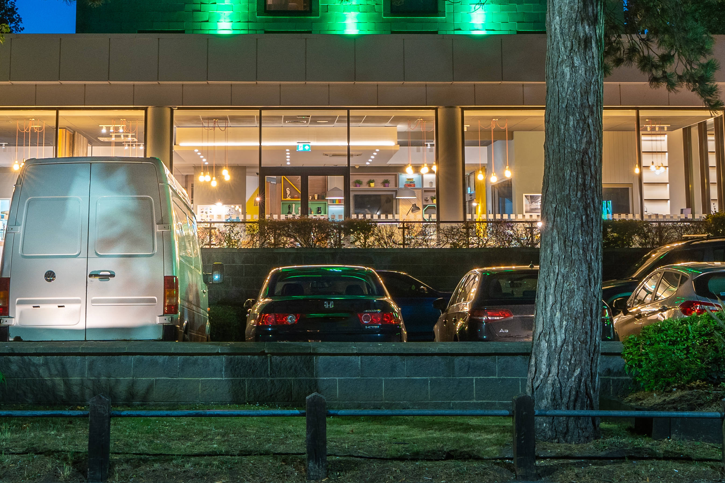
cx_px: 418
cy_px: -24
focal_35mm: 68
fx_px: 1369
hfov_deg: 29.6
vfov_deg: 19.3
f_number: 10
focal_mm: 31
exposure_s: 2
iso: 200
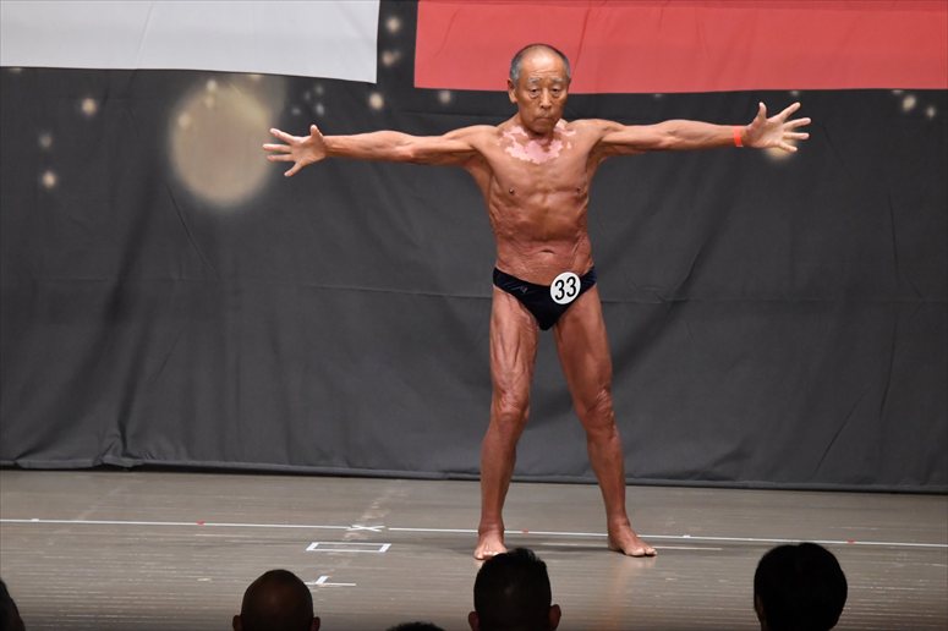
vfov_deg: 6.1
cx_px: 474
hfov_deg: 9.2
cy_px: 316
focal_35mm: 225
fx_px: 5922
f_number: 5.6
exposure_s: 1/400
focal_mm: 150
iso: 6400
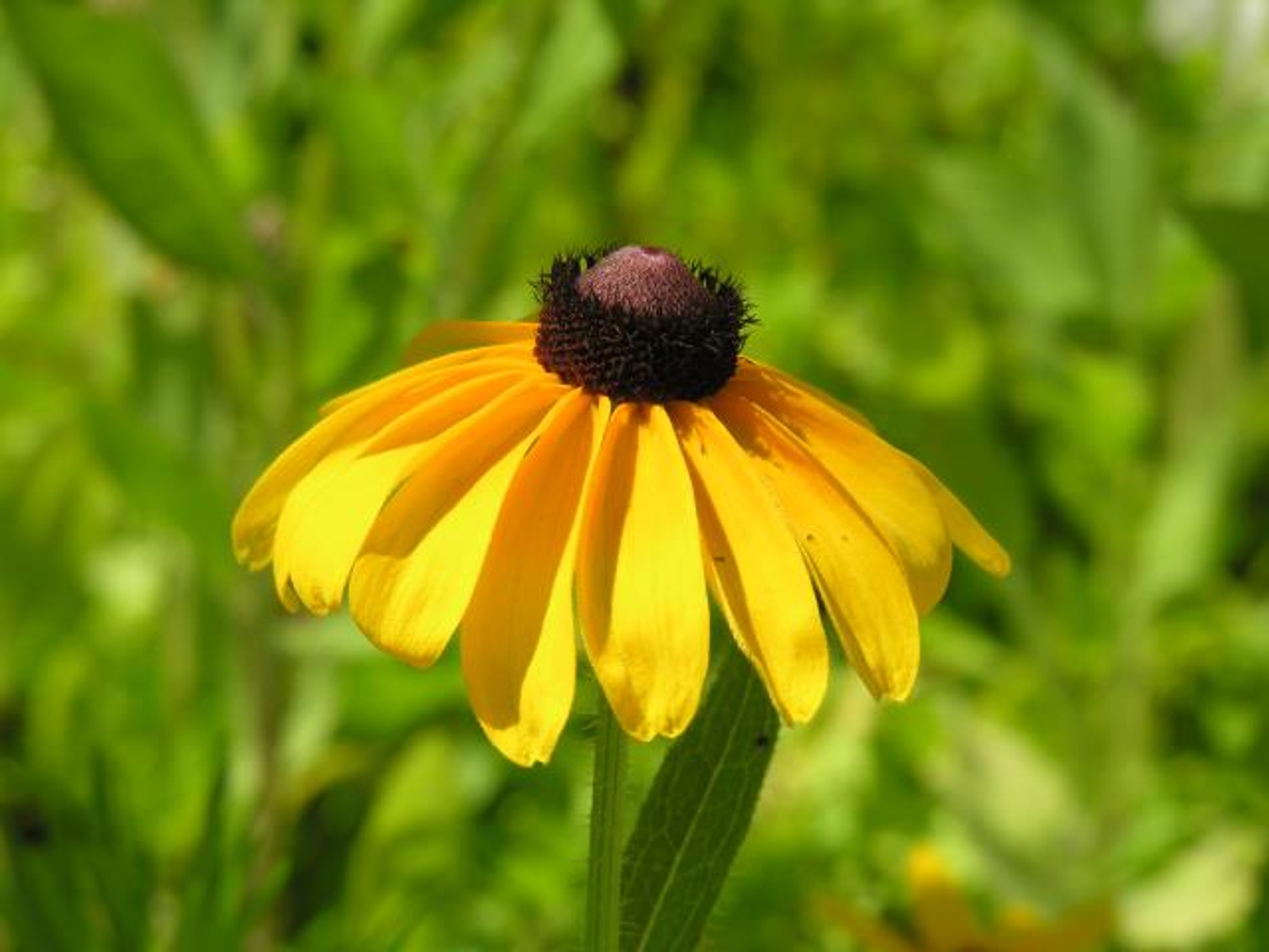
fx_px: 6415
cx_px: 634
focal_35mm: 175
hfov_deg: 11.3
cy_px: 476
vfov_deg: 8.5
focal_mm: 44.5
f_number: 7.1
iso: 50
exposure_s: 1/160
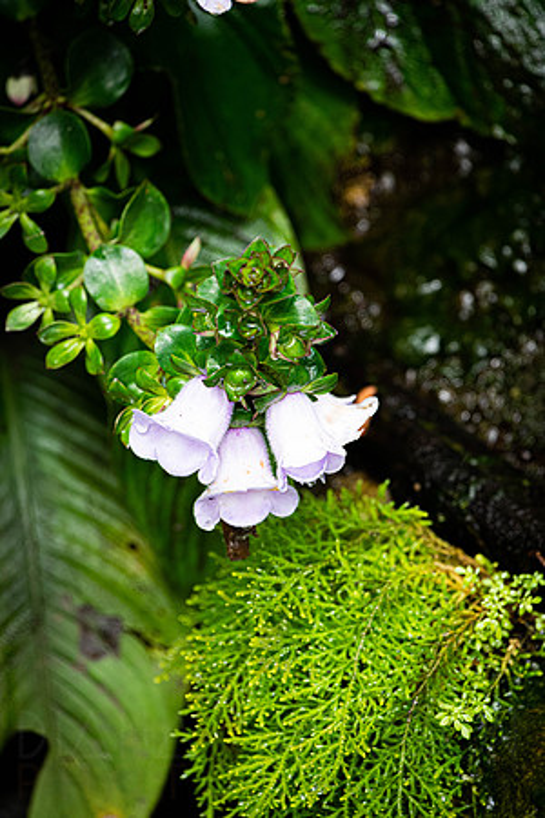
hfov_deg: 4.6
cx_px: 272
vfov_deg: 6.9
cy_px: 409
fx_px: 6812
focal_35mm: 300
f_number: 6.3
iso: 1000
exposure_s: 1/250
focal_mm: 300
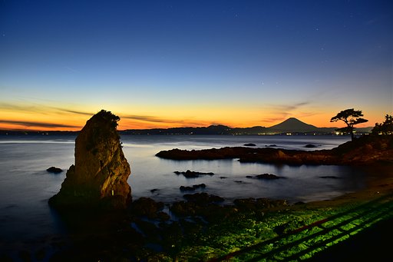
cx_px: 196
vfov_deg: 39.9
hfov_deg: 57.2
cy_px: 131
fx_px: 360
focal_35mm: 33
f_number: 3.5
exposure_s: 24.6
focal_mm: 22
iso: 100
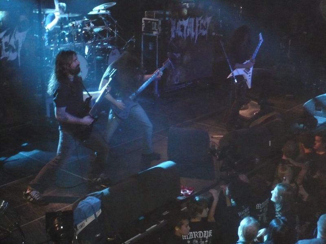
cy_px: 122
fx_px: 480
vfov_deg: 28.6
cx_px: 163
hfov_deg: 37.5
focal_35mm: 51
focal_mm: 8.4
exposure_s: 1/30
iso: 640
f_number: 3.8
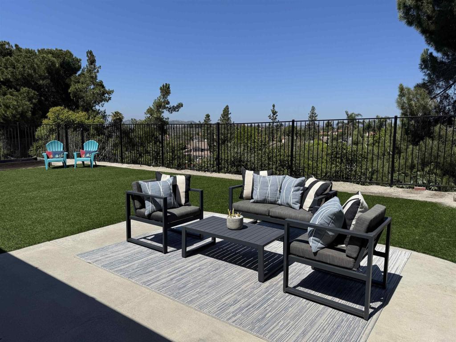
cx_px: 228
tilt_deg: -8.1
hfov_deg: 71.6
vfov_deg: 56.8
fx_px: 316
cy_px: 171
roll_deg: -0.1
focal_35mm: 24
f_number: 1.78
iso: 80
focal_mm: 6.76
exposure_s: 1/7092
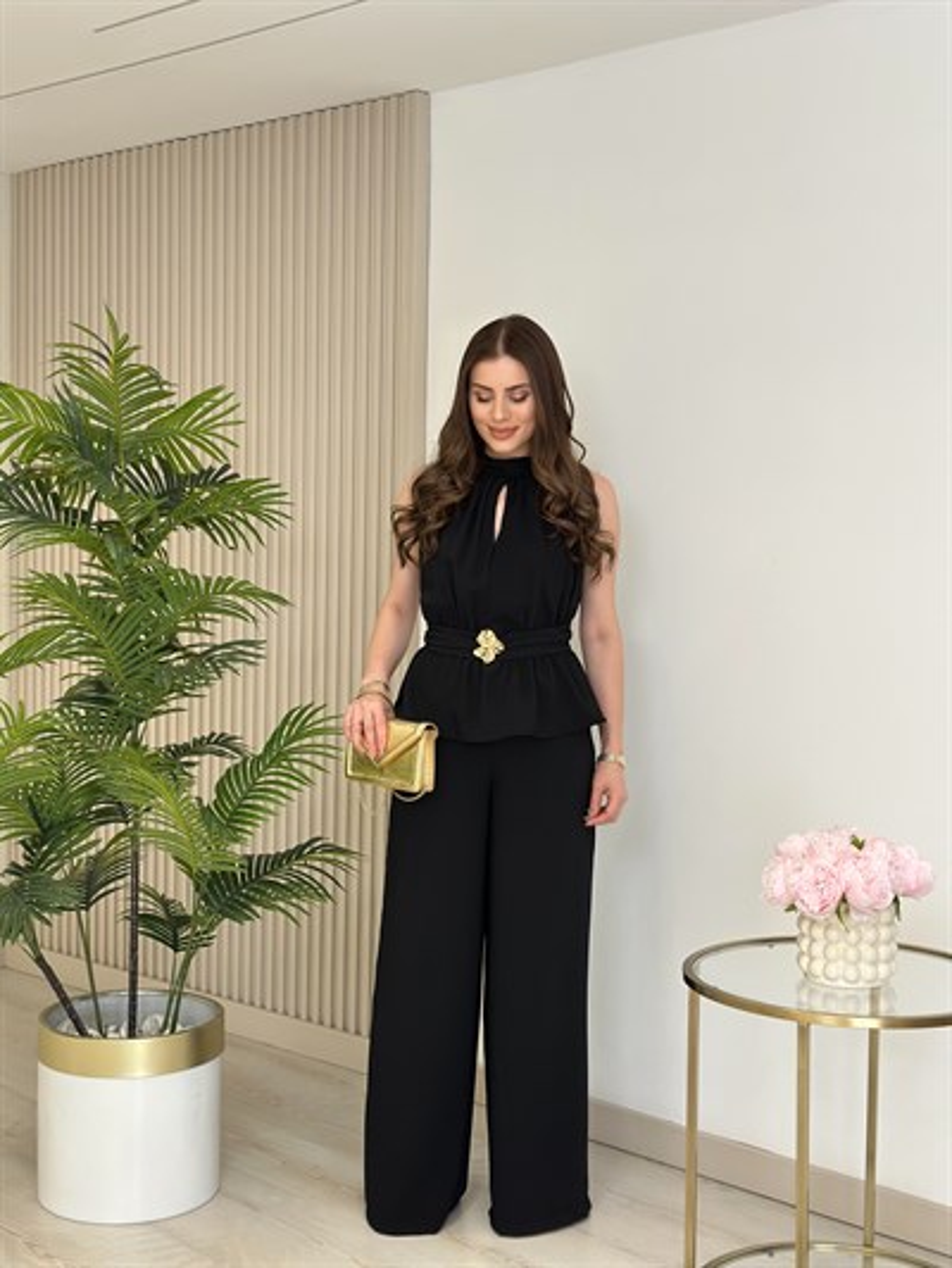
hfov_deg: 30.3
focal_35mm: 48
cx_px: 476
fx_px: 1759
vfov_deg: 39.6
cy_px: 634
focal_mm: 6.86
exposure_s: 1/334
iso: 80
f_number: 1.78
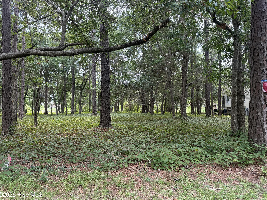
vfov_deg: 54.9
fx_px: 193
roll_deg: -0.3
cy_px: 100
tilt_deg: +1.1
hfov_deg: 69.4
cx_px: 137
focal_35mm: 25
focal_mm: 6.76
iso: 100
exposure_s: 1/121
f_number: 1.78
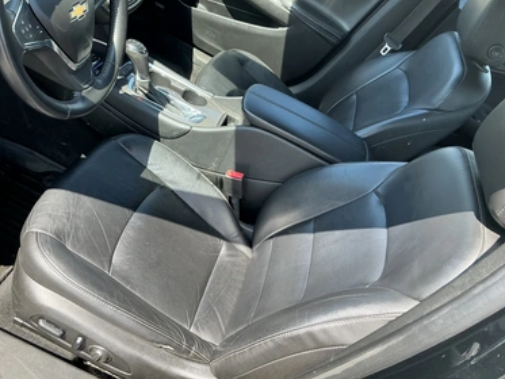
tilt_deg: -39.5
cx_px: 248
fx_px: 438
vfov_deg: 46.8
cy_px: 202
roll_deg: -33.0
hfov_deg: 59.9
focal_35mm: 30
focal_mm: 3
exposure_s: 1/155
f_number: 1.8
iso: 20
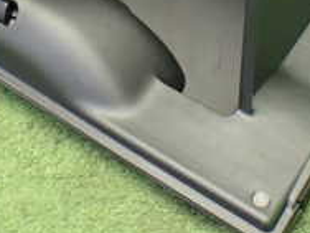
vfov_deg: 14.9
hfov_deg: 20.4
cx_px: 130
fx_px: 860
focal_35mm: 96
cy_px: -48
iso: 800
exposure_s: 1/50
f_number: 2.3
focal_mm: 5.4
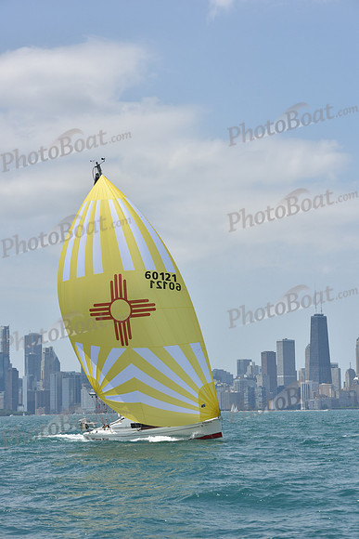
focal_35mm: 95
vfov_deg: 21.5
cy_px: 270
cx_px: 180
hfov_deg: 14.4
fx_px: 1420
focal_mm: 95
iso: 250
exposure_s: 1/1250
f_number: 8
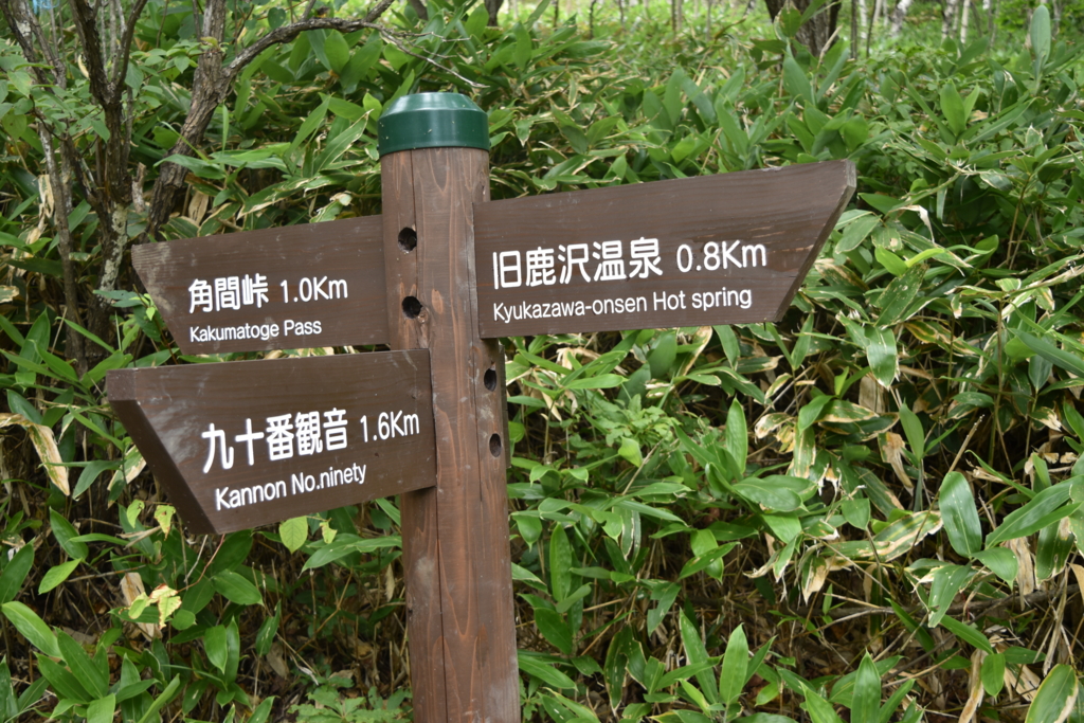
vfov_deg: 31.9
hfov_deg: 46.4
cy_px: 362
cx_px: 542
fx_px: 1265
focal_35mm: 42
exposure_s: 1/80
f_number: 4.2
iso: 200
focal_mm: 28
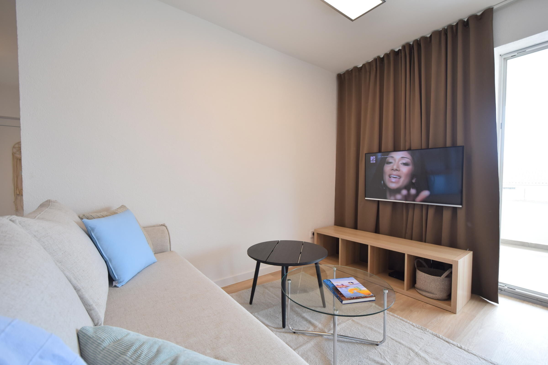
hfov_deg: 100.4
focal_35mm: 15
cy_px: 182
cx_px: 274
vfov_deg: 77.3
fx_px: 228
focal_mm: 10
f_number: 4.5
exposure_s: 1/80
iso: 400
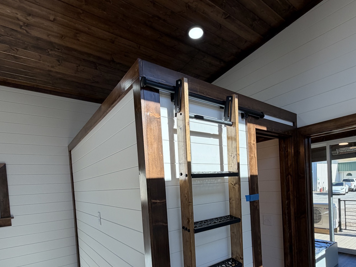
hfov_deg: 78.6
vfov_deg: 60.7
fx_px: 216
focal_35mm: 21
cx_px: 202
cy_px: 192
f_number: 2.2
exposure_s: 1/239
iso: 40
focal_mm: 2.22
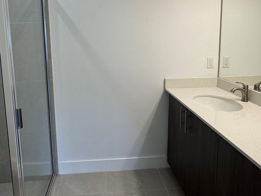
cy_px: 62
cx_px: 112
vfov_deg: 48.7
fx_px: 211
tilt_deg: -9.2
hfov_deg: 63.1
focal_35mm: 28
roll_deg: +0.4
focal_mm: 2.22
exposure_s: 1/120
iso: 100
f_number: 2.2
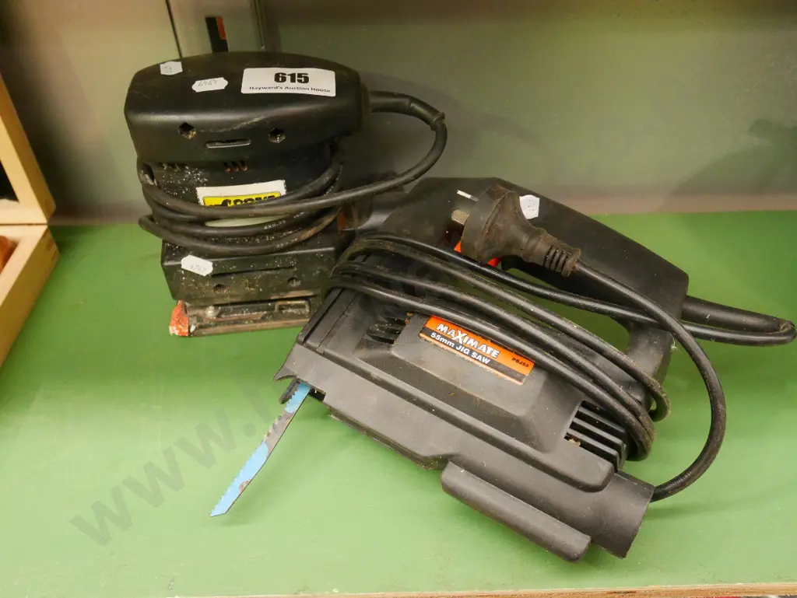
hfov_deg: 59.9
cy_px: 299
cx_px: 398
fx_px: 691
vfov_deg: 46.8
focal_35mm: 30
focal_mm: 15
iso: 3200
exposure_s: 1/60
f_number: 3.7
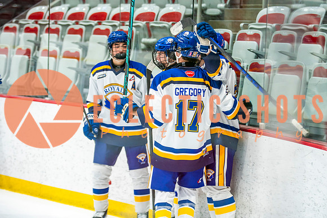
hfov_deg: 17.1
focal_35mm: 119
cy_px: 88
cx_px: 179
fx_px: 1084
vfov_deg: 11.5
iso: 1250
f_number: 2.8
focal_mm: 100
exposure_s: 1/640
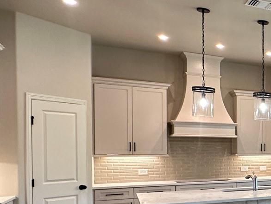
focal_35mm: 49
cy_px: 156
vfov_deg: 29.2
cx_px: 415
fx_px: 384
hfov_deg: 26.7
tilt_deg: -1.2
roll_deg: -0.4
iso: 200
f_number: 2.2
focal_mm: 2.22
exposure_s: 1/120
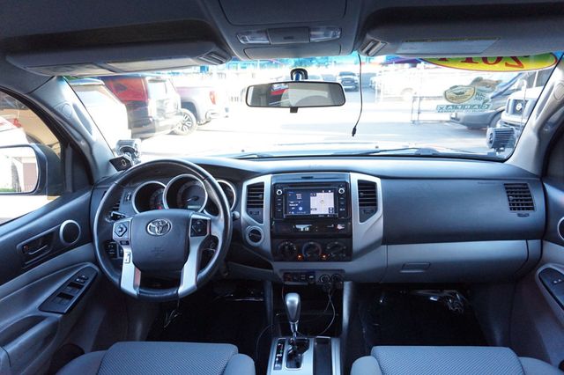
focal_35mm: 24
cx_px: 282
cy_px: 188
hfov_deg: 73.8
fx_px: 376
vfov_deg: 53.1
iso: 1600
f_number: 4
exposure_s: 1/160
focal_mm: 16
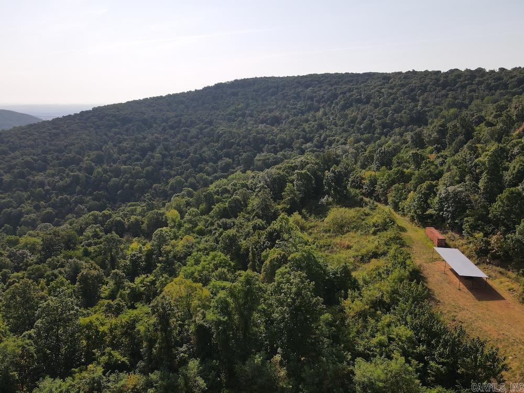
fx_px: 363
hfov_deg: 71.6
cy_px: 196
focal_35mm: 24
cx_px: 262
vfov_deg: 56.8
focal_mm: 4.5
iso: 100
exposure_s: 1/60
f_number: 2.8
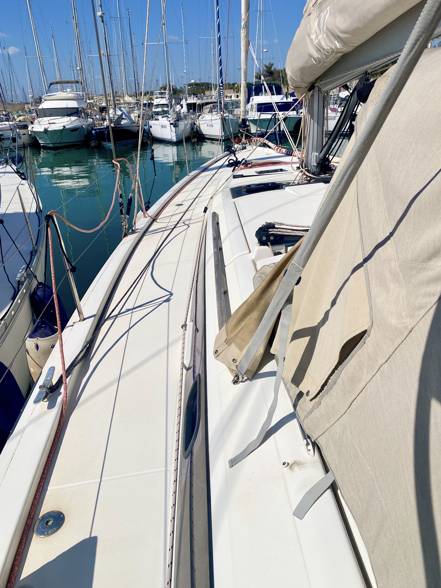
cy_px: 294
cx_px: 220
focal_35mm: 26
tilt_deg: -23.1
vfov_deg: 67.3
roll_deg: +1.5
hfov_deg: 53.1
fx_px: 442
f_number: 1.8
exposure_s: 1/11494
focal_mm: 4.25
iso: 32
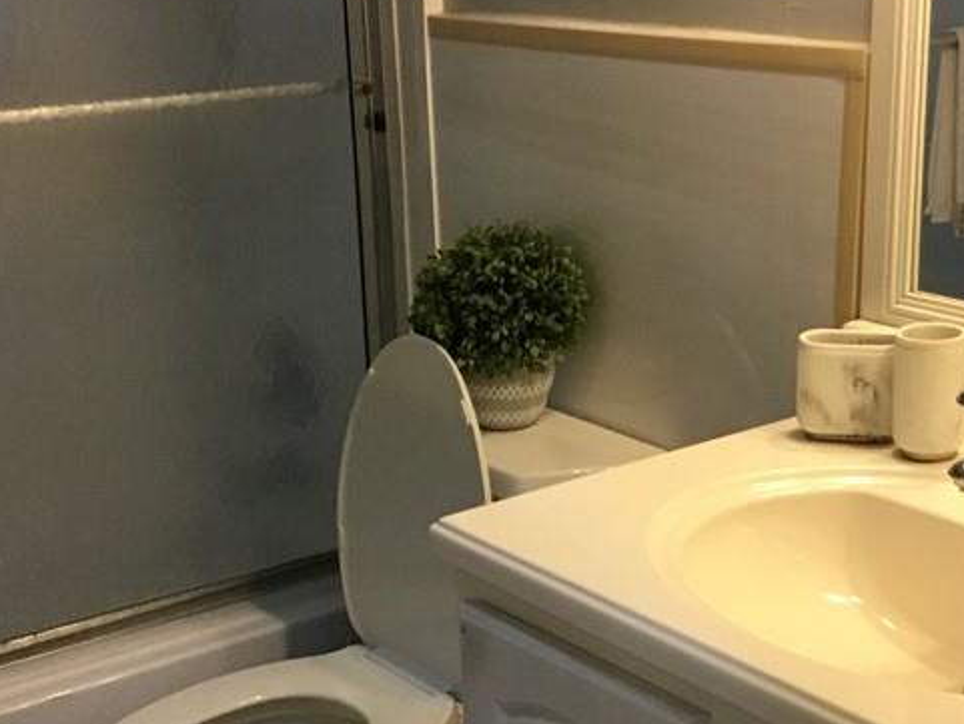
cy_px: 451
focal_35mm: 66
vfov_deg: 22.2
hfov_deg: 29.4
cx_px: 539
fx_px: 1838
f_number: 2.4
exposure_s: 1/30
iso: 160
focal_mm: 3.3
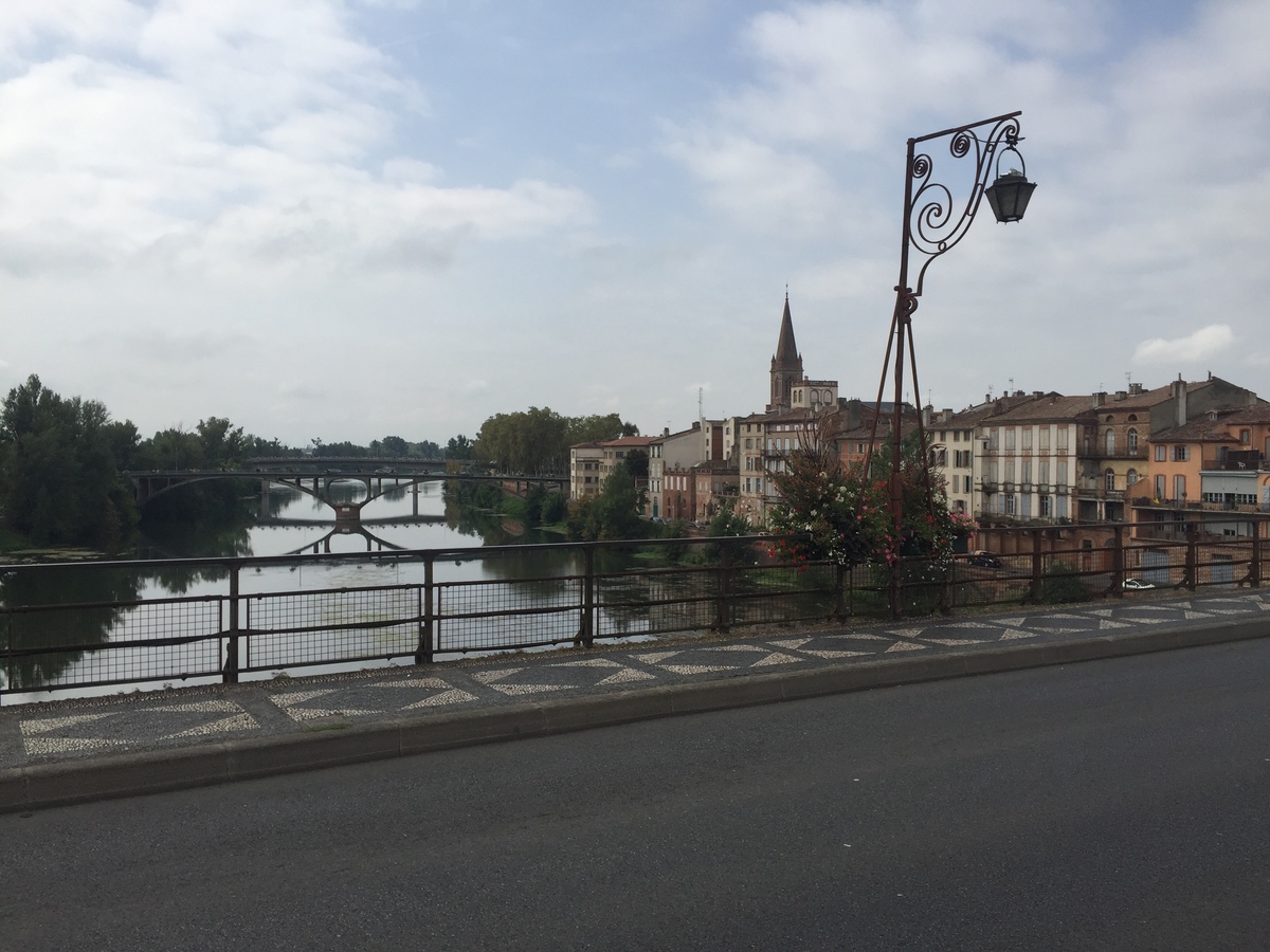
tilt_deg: +0.0
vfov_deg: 48.2
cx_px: 635
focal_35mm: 29
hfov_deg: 61.7
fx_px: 1064
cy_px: 476
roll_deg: -0.4
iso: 32
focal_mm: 4.15
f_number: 2.2
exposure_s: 1/2475
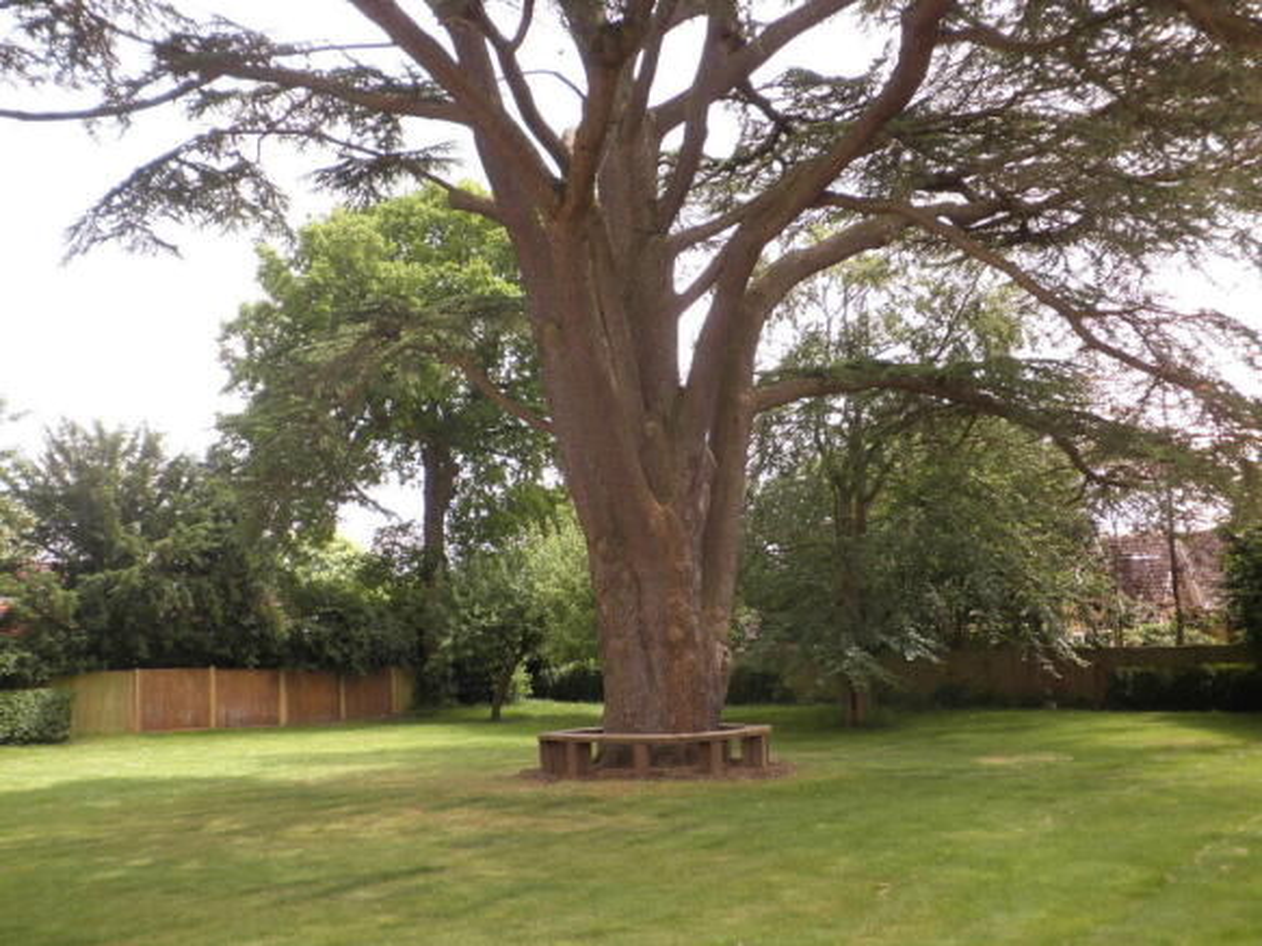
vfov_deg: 39.6
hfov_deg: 51.4
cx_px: 631
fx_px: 1312
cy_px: 473
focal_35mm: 36
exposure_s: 1/100
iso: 64
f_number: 3.5
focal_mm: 6.3
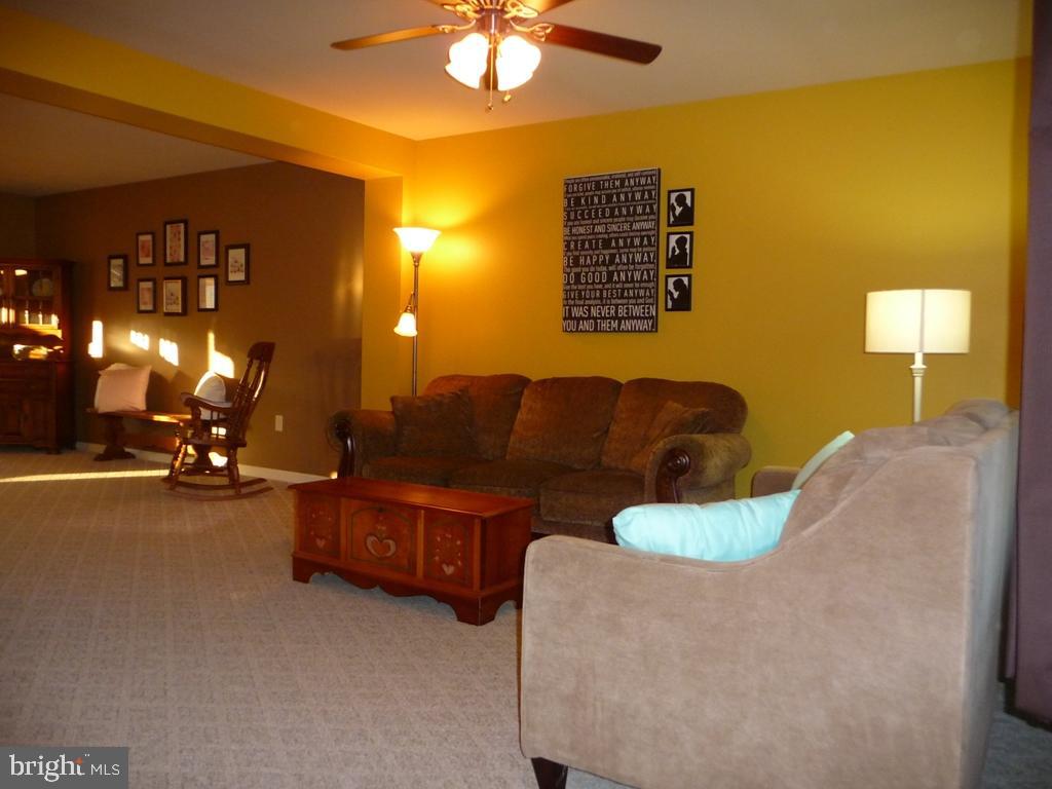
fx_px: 851
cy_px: 394
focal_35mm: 28
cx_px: 526
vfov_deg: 49.7
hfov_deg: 63.4
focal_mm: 4.7
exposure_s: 1/30
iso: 320
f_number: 3.3
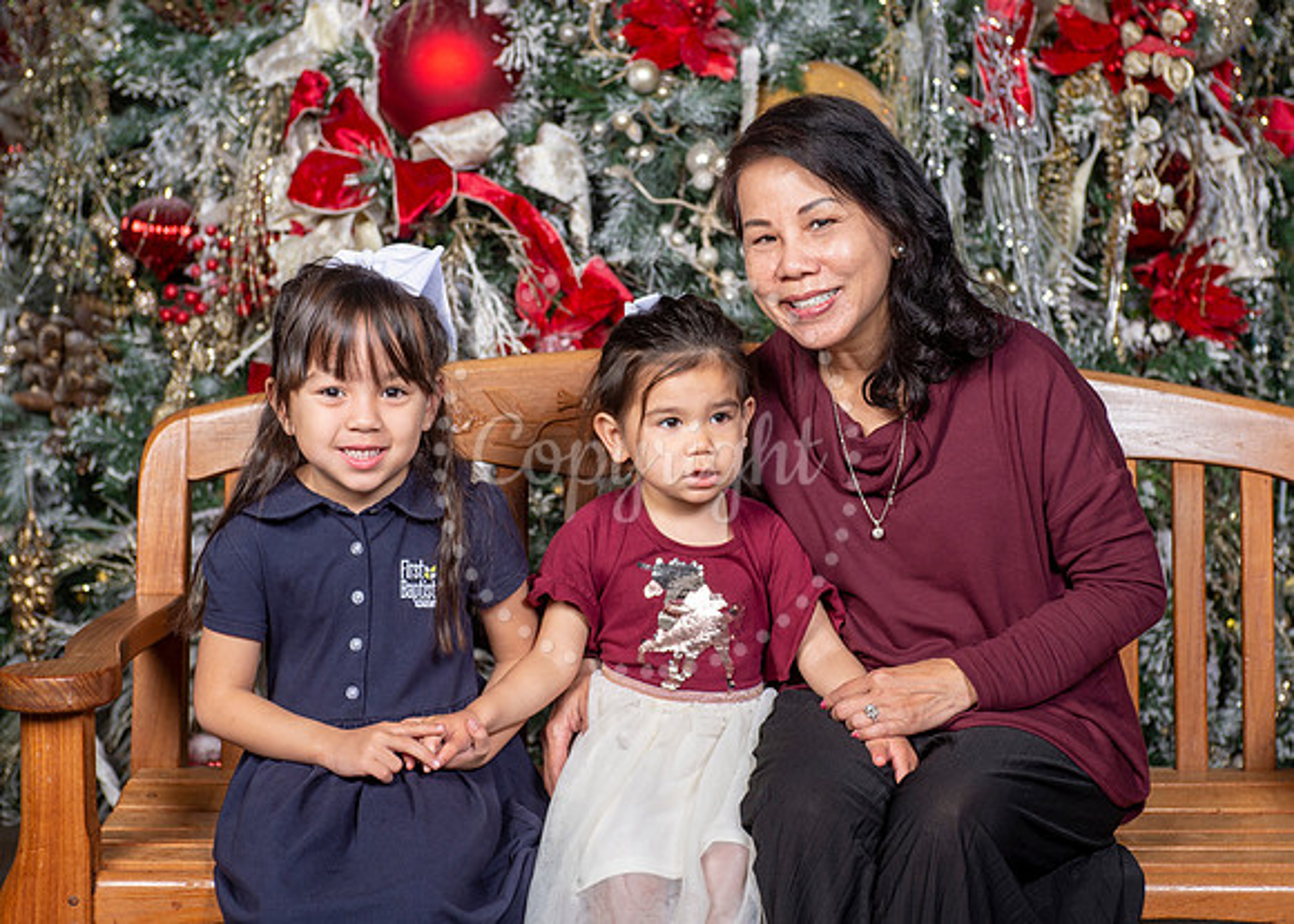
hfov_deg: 26.3
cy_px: 455
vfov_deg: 18.9
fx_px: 2768
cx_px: 699
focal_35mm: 75
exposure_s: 1/125
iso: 160
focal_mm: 65
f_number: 7.1
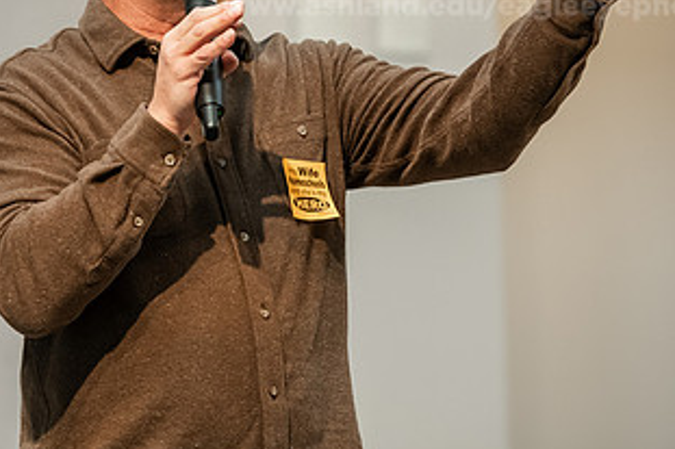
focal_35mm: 252
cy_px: 51
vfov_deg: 5.4
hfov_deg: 8.2
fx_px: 4722
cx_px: 124
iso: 3200
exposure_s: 1/200
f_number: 3.2
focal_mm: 135
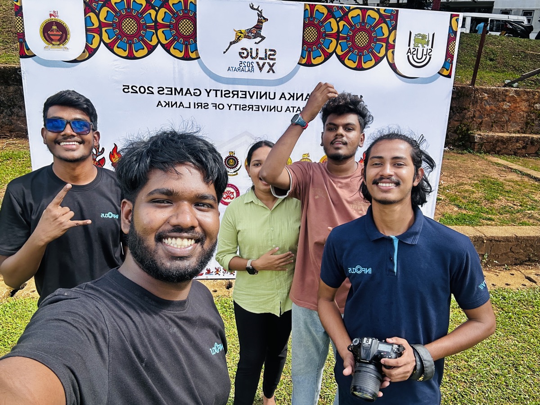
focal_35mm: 23
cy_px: 202
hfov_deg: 73.9
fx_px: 359
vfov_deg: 58.9
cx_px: 270
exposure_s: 1/214
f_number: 1.9
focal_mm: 2.69
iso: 25
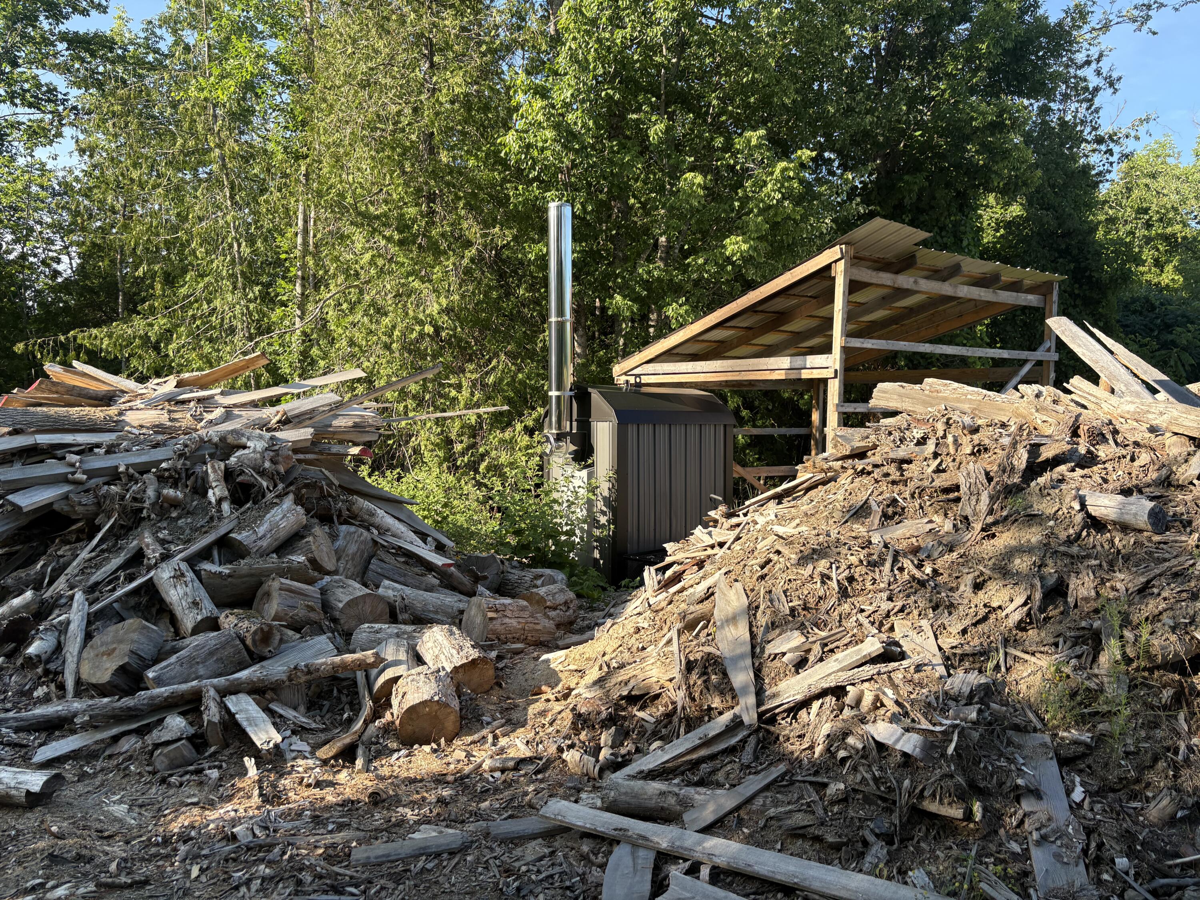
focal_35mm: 26
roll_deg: -0.3
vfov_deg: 53.1
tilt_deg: -2.4
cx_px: 600
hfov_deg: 67.3
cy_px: 450
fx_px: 901
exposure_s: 1/687
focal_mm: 5.96
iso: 50
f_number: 1.6
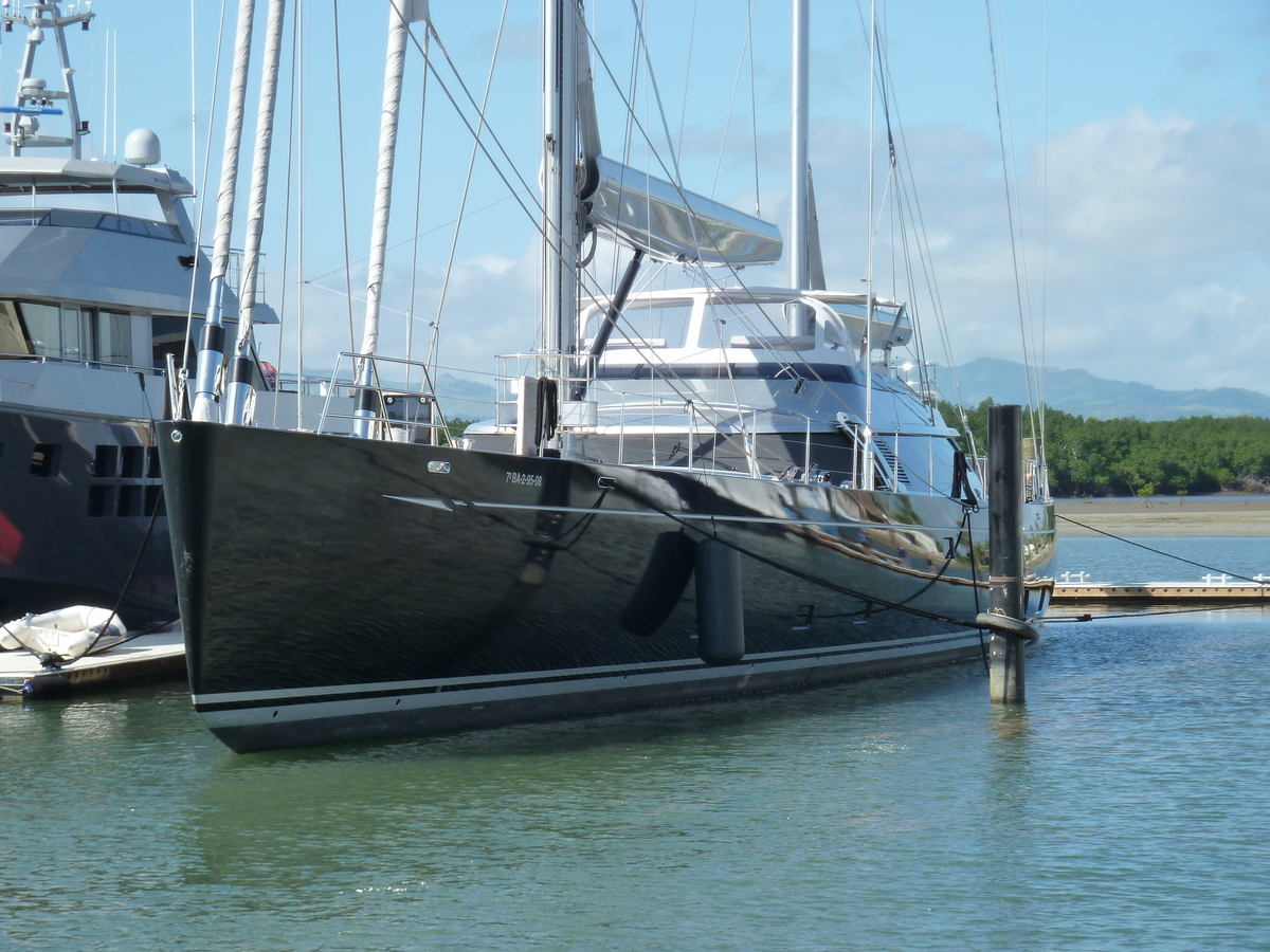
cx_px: 635
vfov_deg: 13.3
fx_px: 4072
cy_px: 476
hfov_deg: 17.7
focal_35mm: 111
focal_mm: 18.2
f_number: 4.4
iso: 125
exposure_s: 1/400
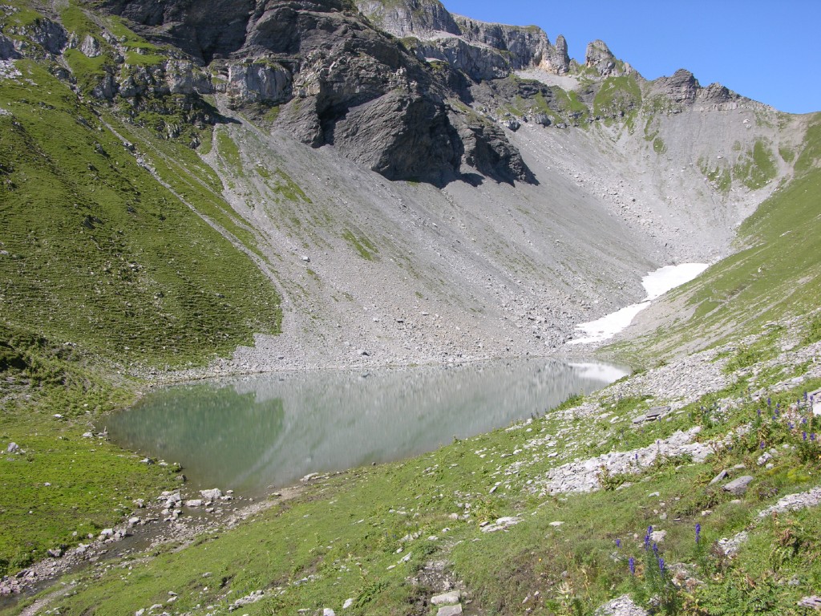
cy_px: 308
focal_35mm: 35
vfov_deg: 40.7
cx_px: 410
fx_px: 830
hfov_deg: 52.6
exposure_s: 1/186
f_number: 5.6
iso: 50
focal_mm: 8.9
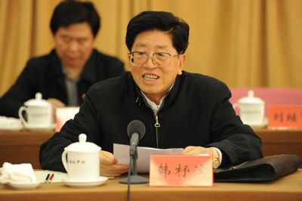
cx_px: 151
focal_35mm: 185
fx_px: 1551
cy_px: 100
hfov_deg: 11.1
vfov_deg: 7.4
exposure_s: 1/100
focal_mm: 185
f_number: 3.5
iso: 1600
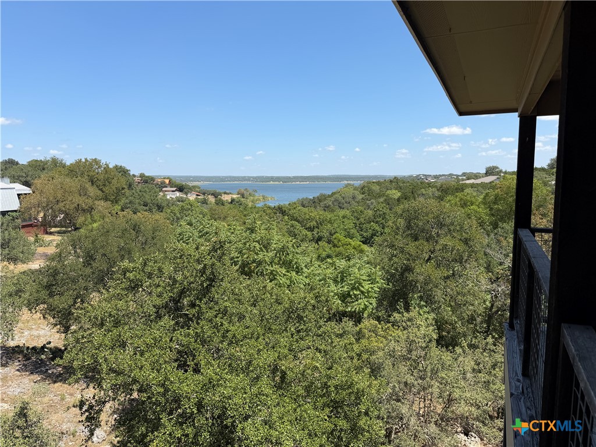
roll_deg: +0.2
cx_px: 298
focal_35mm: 24
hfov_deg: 71.6
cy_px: 224
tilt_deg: -7.1
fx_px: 413
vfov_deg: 56.8
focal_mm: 6.76
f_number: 1.78
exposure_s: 1/3759
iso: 80
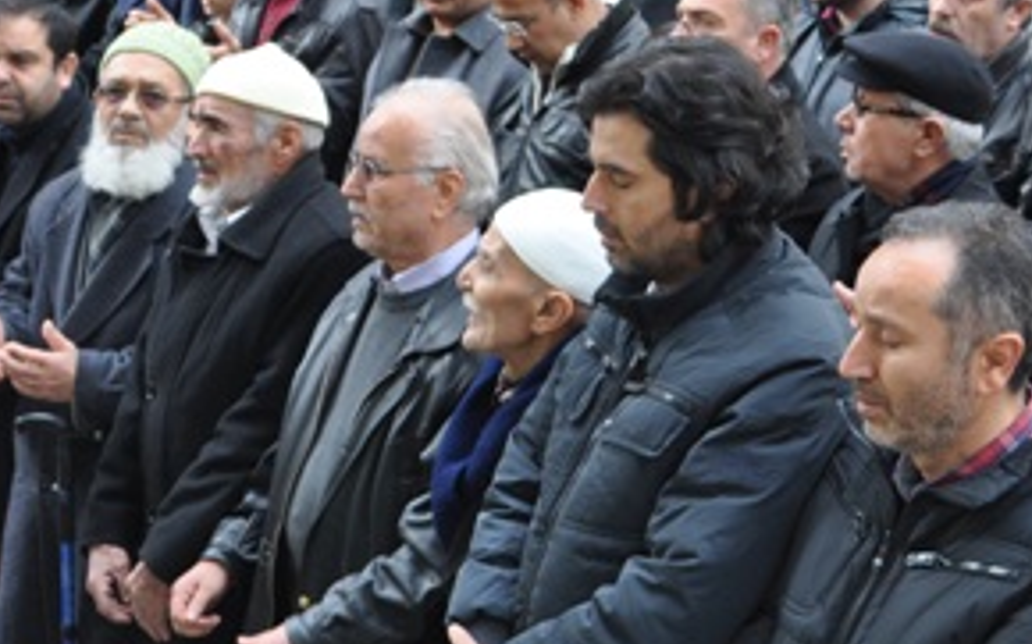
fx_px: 2840
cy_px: 461
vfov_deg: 12.9
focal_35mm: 101
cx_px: 75
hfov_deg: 20.1
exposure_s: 1/125
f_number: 5.6
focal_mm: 30
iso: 400
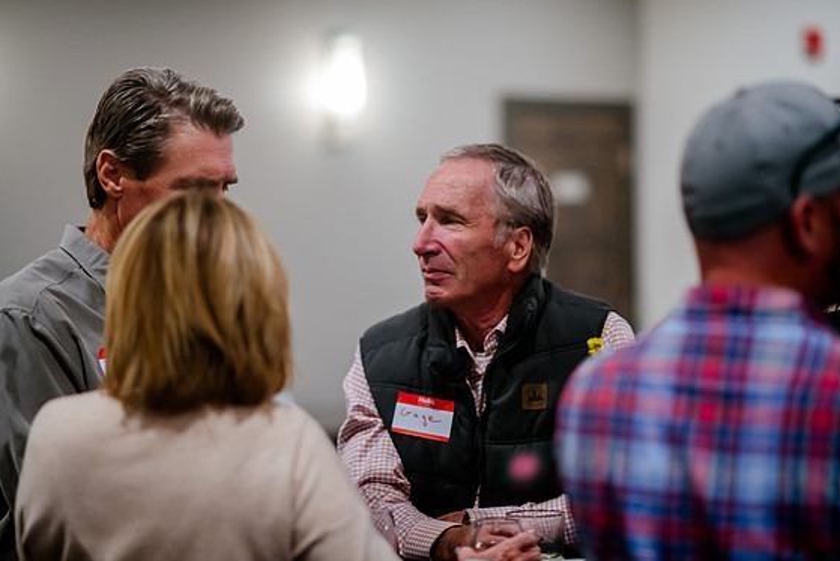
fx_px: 2544
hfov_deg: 18.8
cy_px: 282
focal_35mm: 109
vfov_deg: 12.6
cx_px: 433
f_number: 2
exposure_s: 1/125
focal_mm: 105
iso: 2500
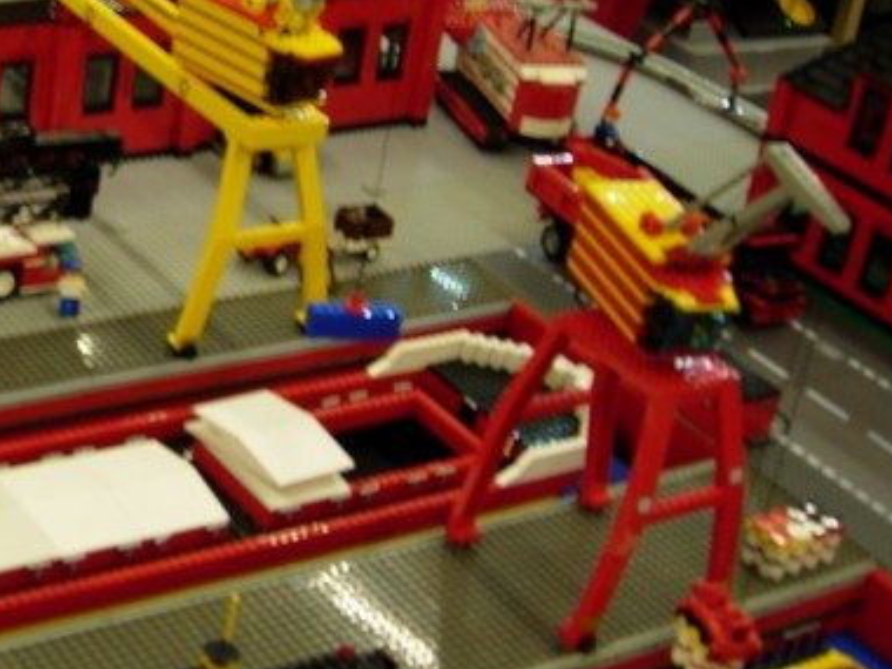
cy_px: 289
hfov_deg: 23.8
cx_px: 92
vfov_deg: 18.4
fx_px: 2061
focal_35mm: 80
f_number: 2.8
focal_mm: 7.8
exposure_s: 1/5.3
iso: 64
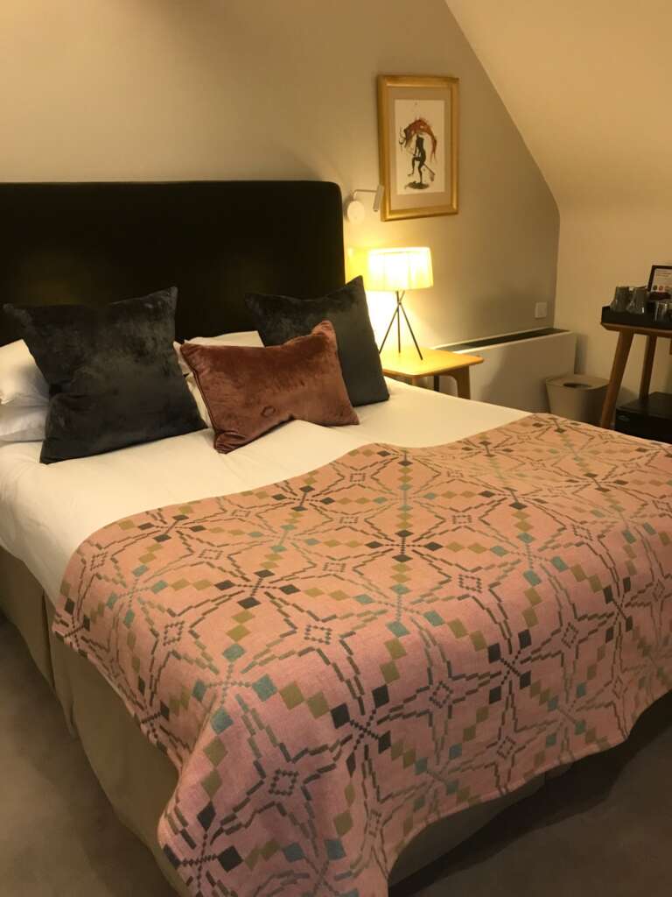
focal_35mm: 28
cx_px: 336
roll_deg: +2.0
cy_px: 448
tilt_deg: -18.3
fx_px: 725
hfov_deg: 49.7
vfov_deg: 63.4
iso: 100
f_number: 1.8
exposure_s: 1/17
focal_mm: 3.99
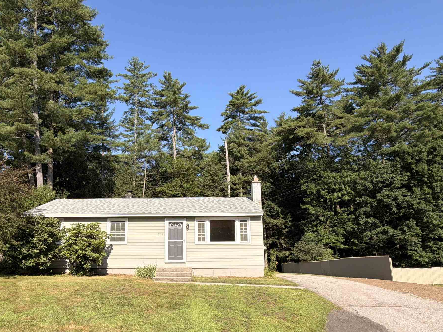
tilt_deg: +10.6
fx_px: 307
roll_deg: -0.5
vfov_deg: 56.3
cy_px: 201
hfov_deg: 71.1
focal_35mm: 24
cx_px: 184
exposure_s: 1/770
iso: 32
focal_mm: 2.22
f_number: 2.2
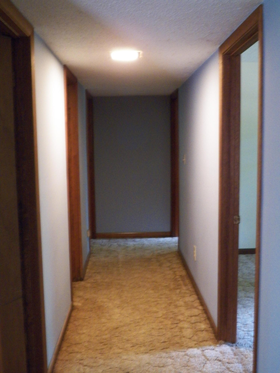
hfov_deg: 36.0
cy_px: 186
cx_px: 140
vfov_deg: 46.8
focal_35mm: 40
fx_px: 431
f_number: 3.2
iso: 800
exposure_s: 1/6
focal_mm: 7.1
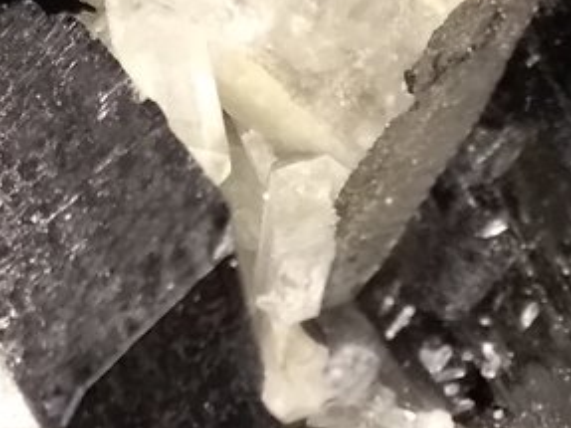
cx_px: 366
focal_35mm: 145
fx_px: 2391
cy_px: 589
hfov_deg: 13.6
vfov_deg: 10.0
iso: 574
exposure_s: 1/30
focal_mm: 3.54
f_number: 2
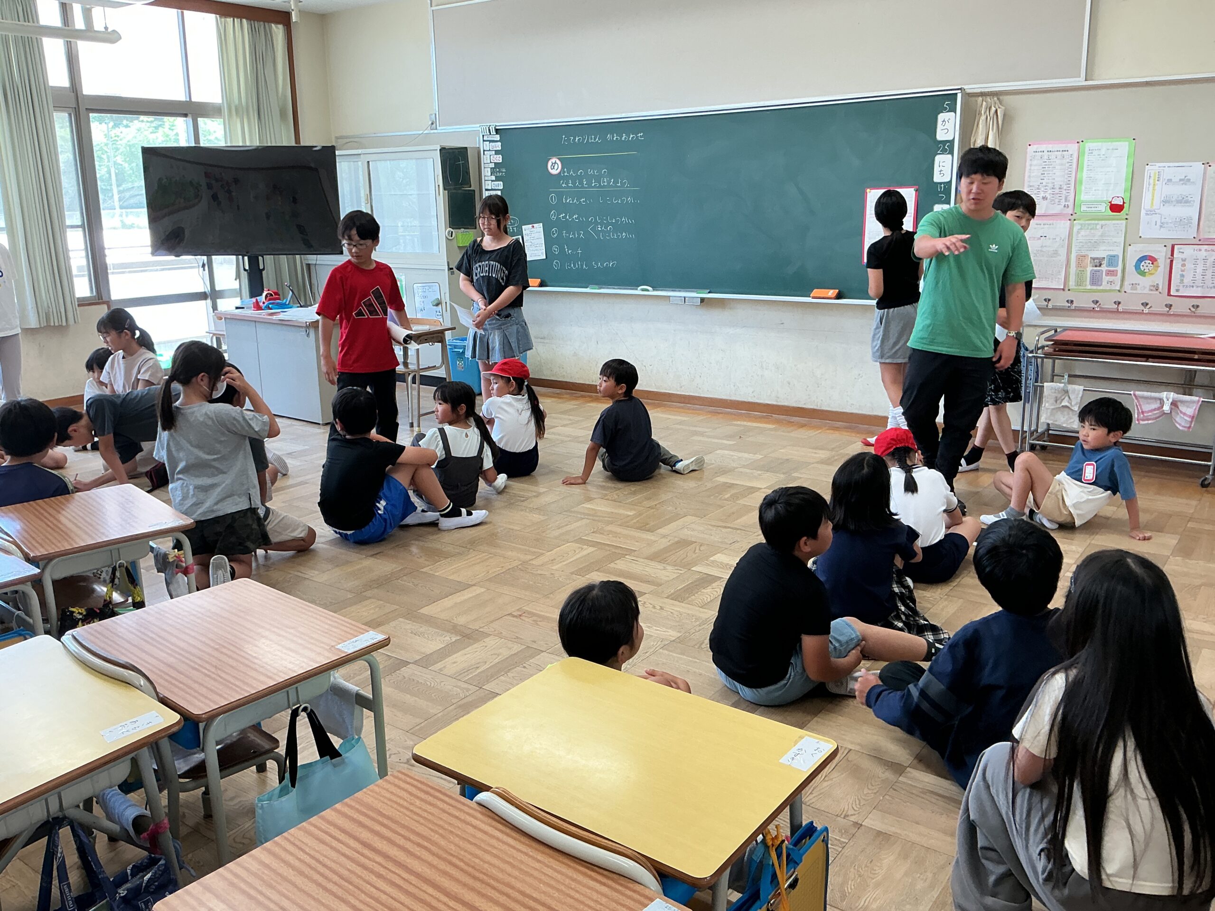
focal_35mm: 29
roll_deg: +0.0
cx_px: 608
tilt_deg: -14.6
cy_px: 456
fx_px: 1018
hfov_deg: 61.7
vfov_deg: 48.2
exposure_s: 1/100
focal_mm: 3
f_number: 1.8
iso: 50
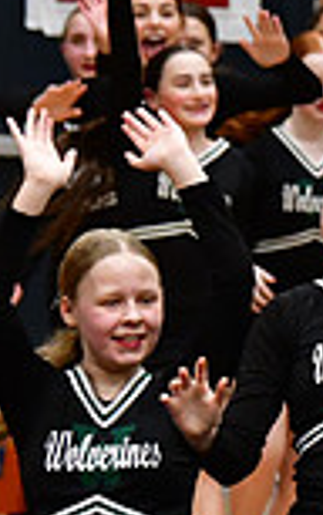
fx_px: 10590
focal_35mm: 754
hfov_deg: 1.7
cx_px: 919
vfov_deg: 2.8
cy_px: 220
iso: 4000
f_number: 3.5
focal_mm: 130
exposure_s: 1/500
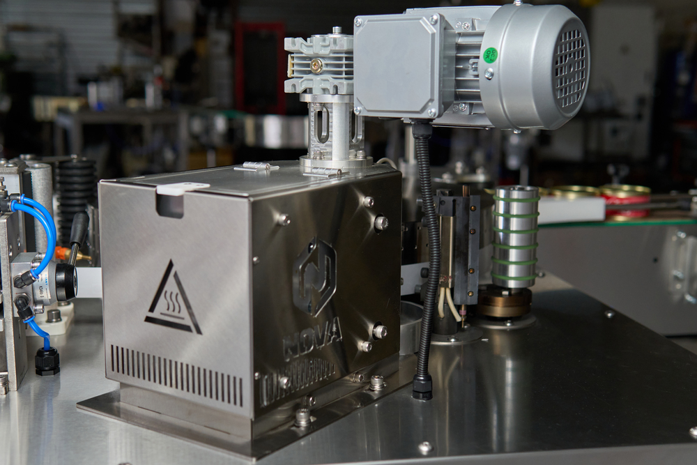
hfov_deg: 43.6
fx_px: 871
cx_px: 348
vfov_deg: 29.9
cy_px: 232
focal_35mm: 45
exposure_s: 1/200
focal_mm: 30
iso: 400
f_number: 2.8
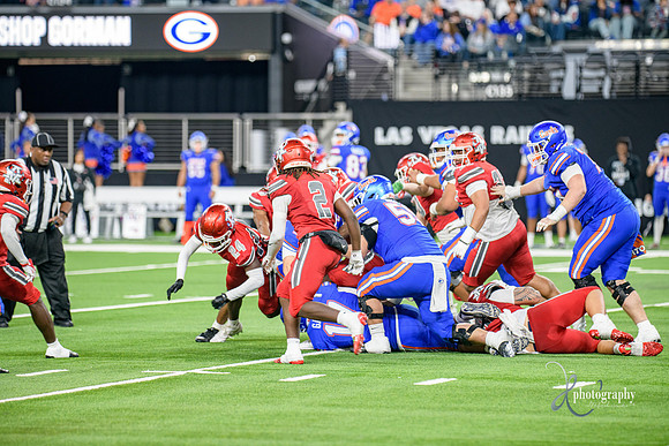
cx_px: 334
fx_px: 3624
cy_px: 223
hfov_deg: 10.5
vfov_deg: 7.0
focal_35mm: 195
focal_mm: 195
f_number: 2.8
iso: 1000
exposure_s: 1/400
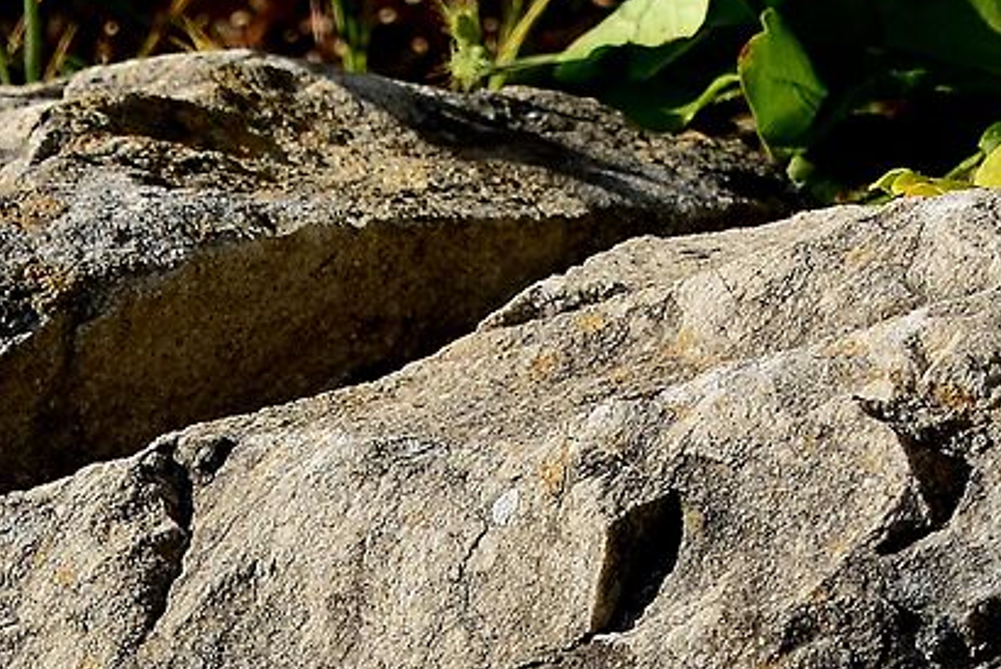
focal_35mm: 246
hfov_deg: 8.3
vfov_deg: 5.4
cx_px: -142
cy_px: 1648
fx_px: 6845
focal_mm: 42
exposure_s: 1/320
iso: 200
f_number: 11
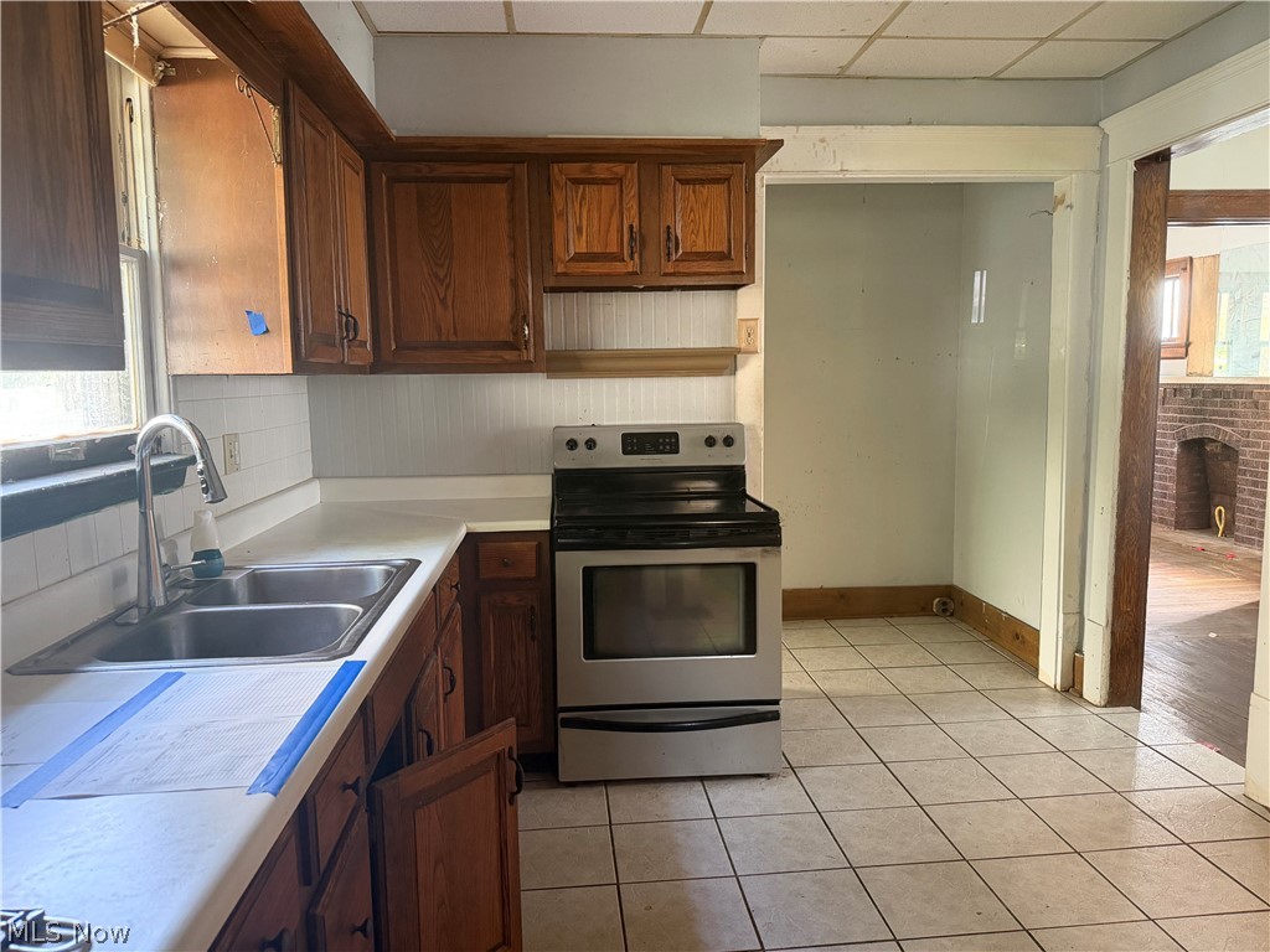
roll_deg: +0.9
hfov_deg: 71.6
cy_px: 476
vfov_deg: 56.8
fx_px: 881
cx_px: 635
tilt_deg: -6.6
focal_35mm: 24
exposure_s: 1/60
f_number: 1.78
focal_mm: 6.76
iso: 500
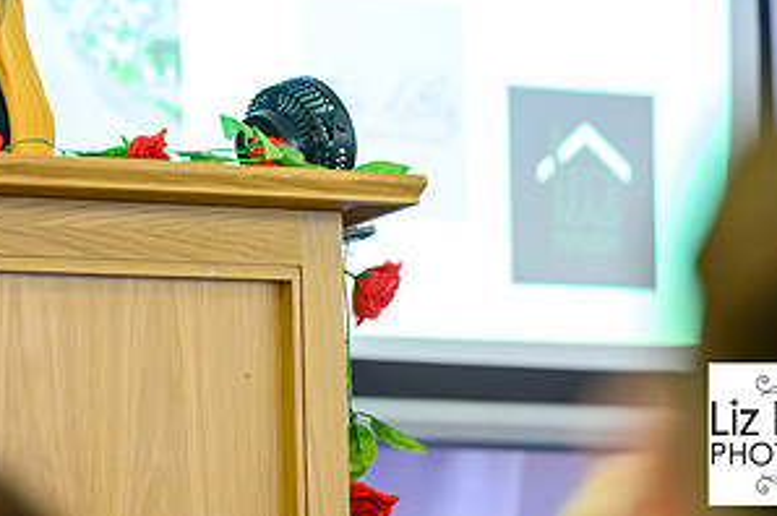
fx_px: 5455
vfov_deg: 5.4
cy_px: 16
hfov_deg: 8.1
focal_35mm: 253
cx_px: 196
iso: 12800
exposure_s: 1/200
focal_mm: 130
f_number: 2.8
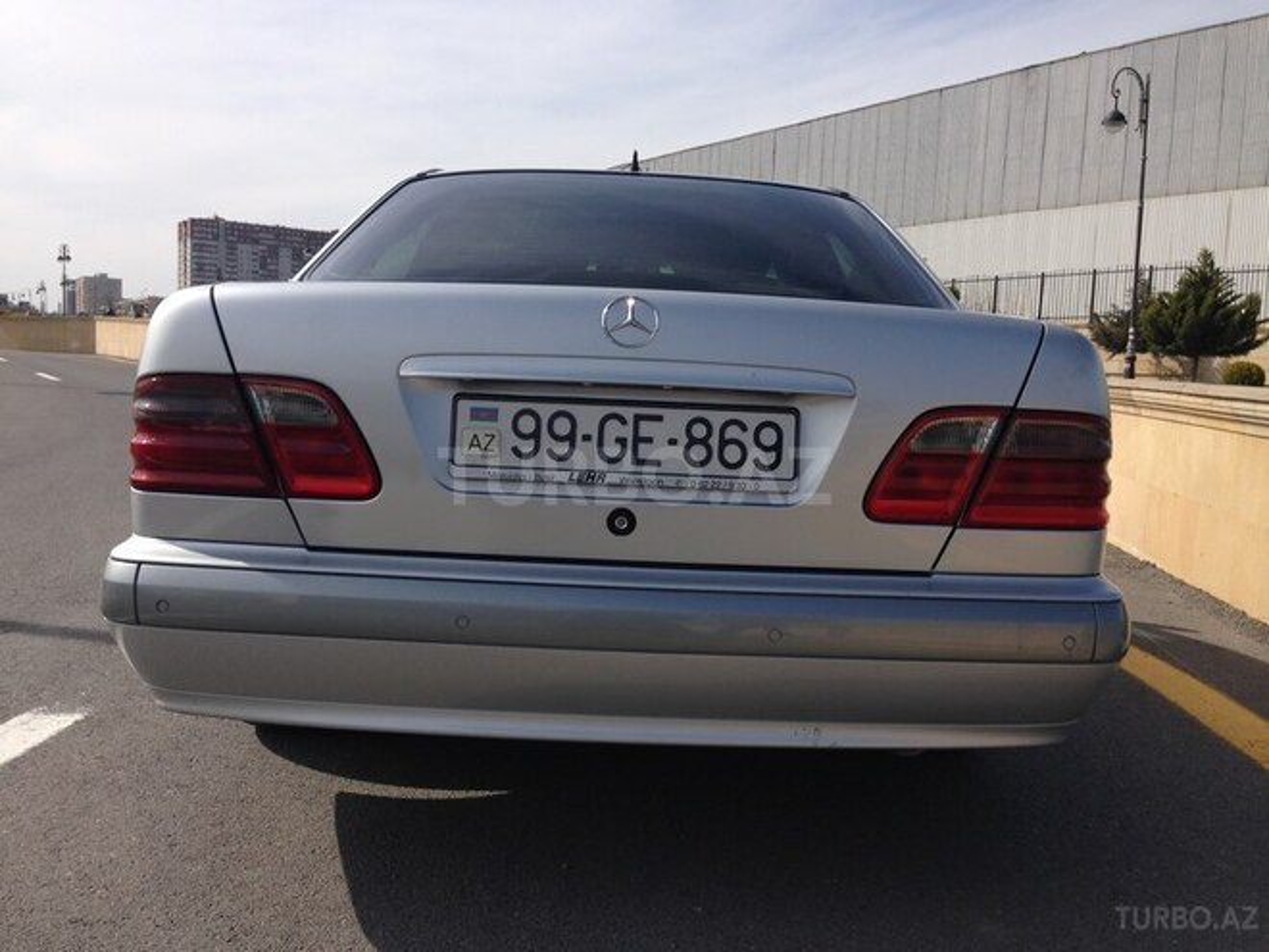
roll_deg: -1.8
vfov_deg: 42.9
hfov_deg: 55.4
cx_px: 634
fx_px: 1210
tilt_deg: -5.3
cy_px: 476
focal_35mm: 33
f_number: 2.4
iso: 50
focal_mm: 4.12
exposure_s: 1/2169
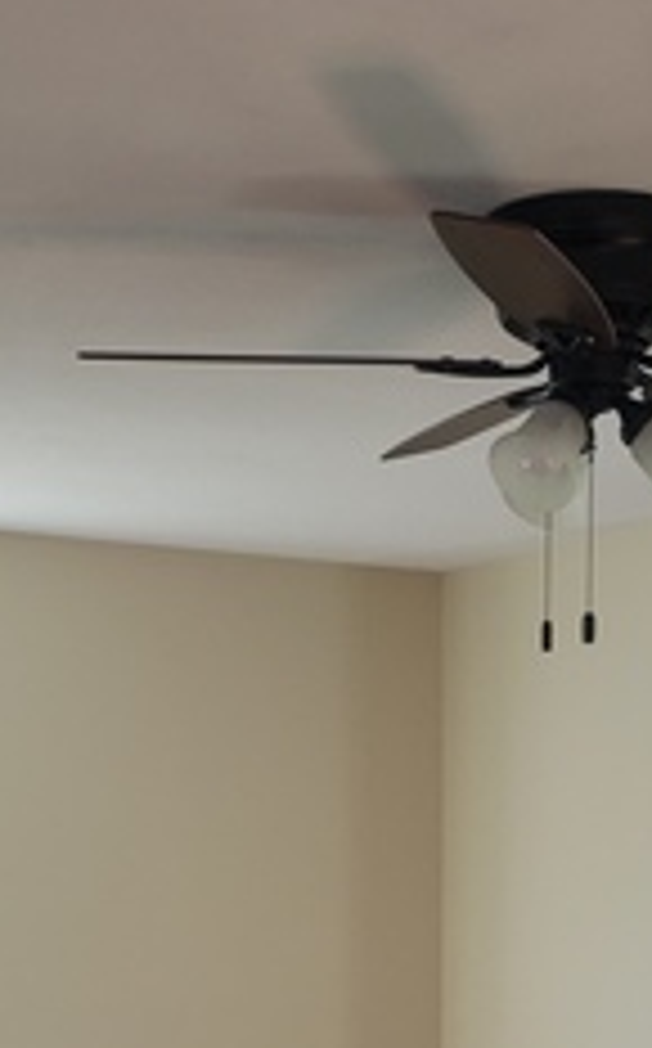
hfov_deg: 16.4
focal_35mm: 79
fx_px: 2253
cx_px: 468
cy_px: 1104
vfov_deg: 24.7
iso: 100
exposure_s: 1/50
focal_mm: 4.3
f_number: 2.4
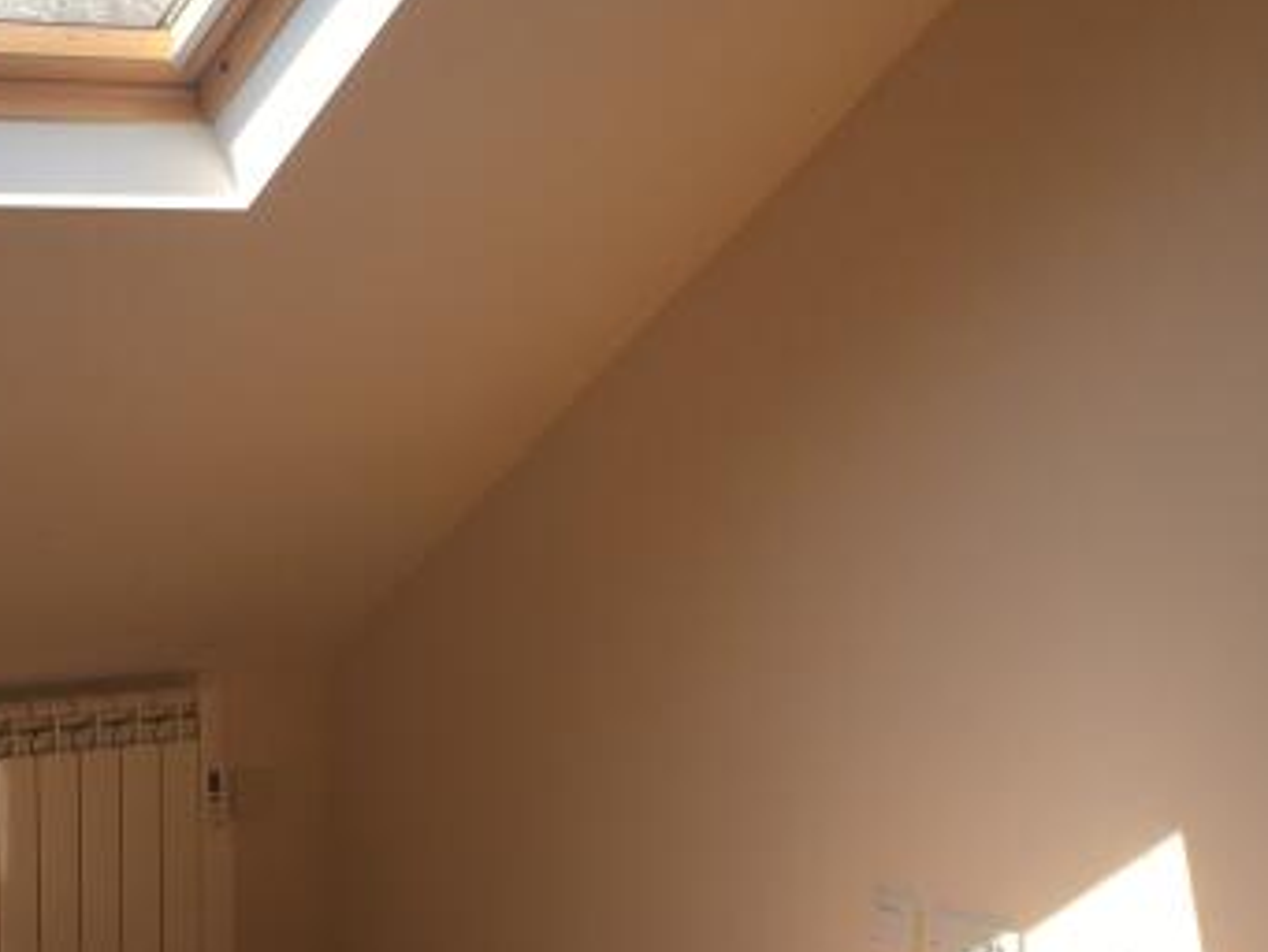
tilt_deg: -8.3
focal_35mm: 87
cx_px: 305
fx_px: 3188
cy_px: 733
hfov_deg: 22.3
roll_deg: -0.1
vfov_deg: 16.9
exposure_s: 1/348
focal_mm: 4.15
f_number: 2.2
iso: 25
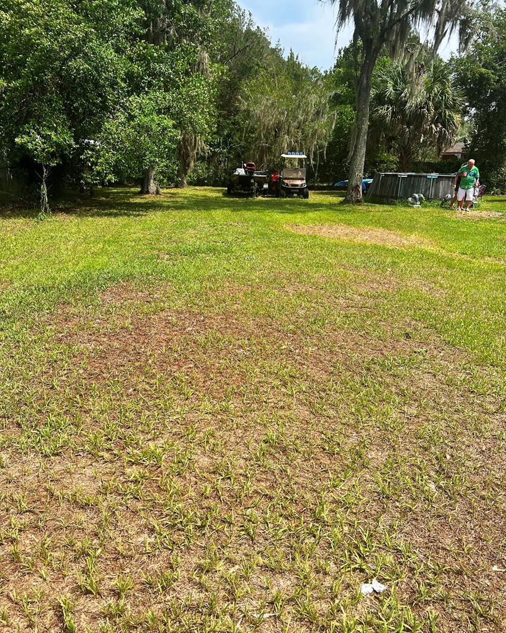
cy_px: 293
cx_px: 250
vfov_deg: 62.1
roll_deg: -2.1
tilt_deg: -14.0
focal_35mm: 28
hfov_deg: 51.5
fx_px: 524
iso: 50
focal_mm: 5.7
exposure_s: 1/2762
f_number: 1.5
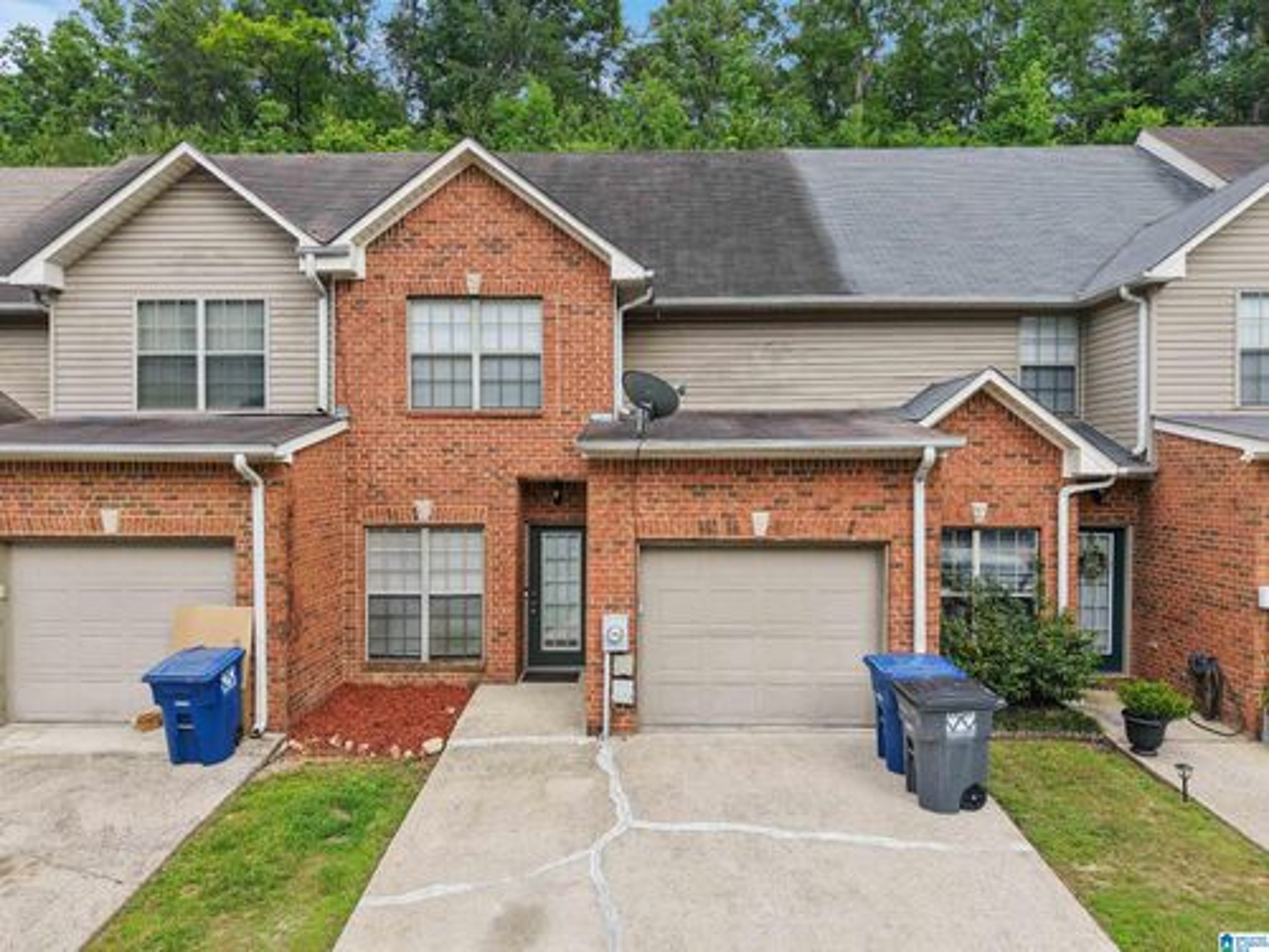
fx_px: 880
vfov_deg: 56.8
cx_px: 634
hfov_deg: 71.6
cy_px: 476
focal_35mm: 24
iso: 100
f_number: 1.8
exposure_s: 1/800
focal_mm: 8.7
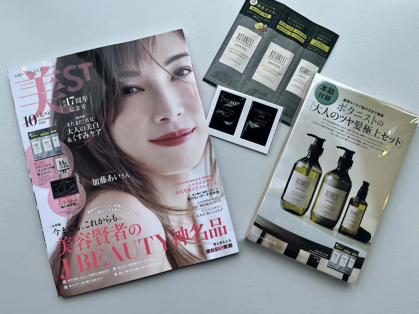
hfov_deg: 67.3
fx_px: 315
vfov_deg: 53.1
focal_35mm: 26
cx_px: 210
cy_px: 157
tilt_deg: -86.9
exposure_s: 1/1600
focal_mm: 5.1
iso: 50
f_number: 1.6
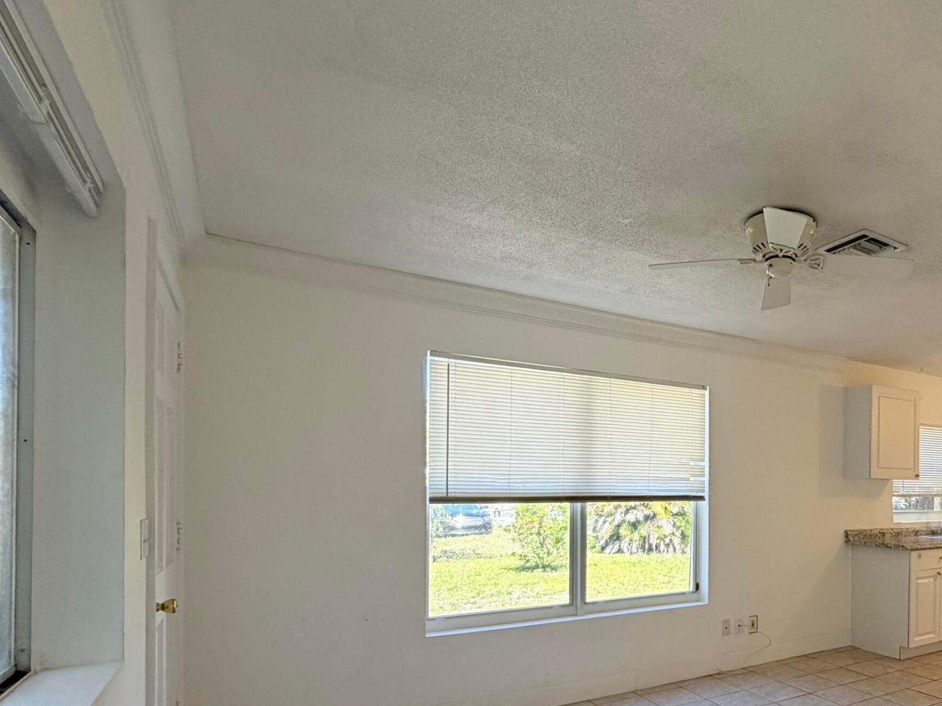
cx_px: 745
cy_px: 491
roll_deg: -0.3
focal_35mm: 24
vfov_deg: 55.2
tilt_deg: -0.1
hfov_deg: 65.6
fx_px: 653
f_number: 2.2
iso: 200
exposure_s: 1/121
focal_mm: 2.22
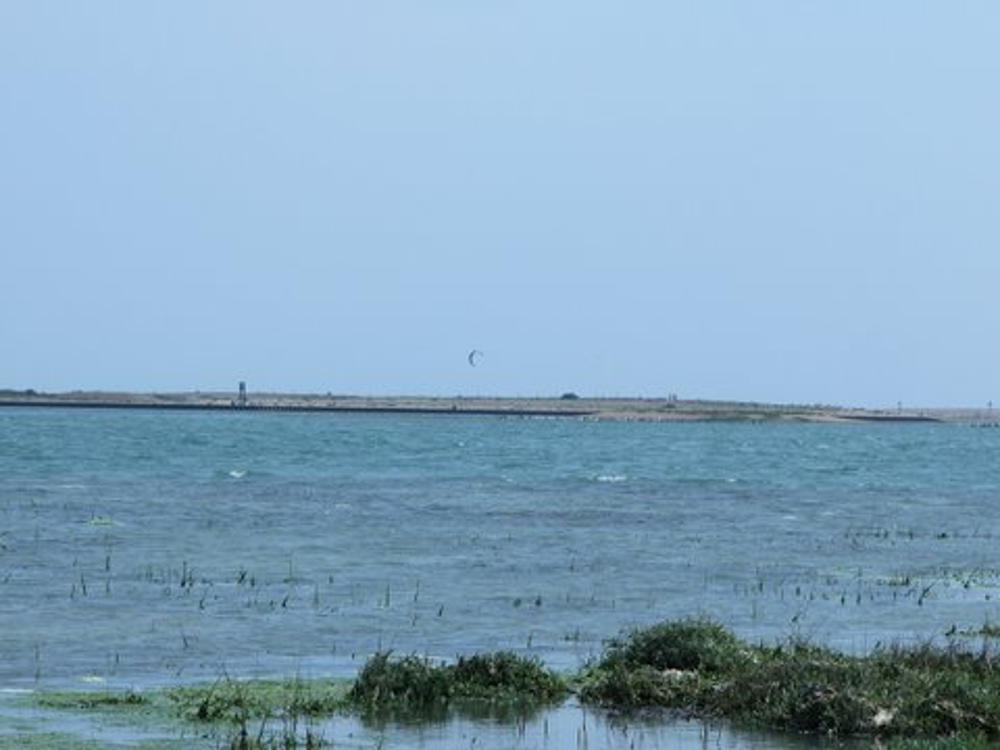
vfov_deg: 9.2
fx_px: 4680
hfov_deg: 12.2
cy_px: 375
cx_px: 500
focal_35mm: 162
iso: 50
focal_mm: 27
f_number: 5.6
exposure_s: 1/500
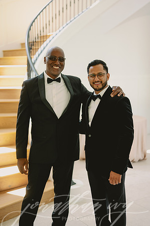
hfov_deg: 26.9
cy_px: 113
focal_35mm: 50
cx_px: 75
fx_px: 313
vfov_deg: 39.6
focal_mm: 50
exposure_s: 1/160
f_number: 2
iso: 250
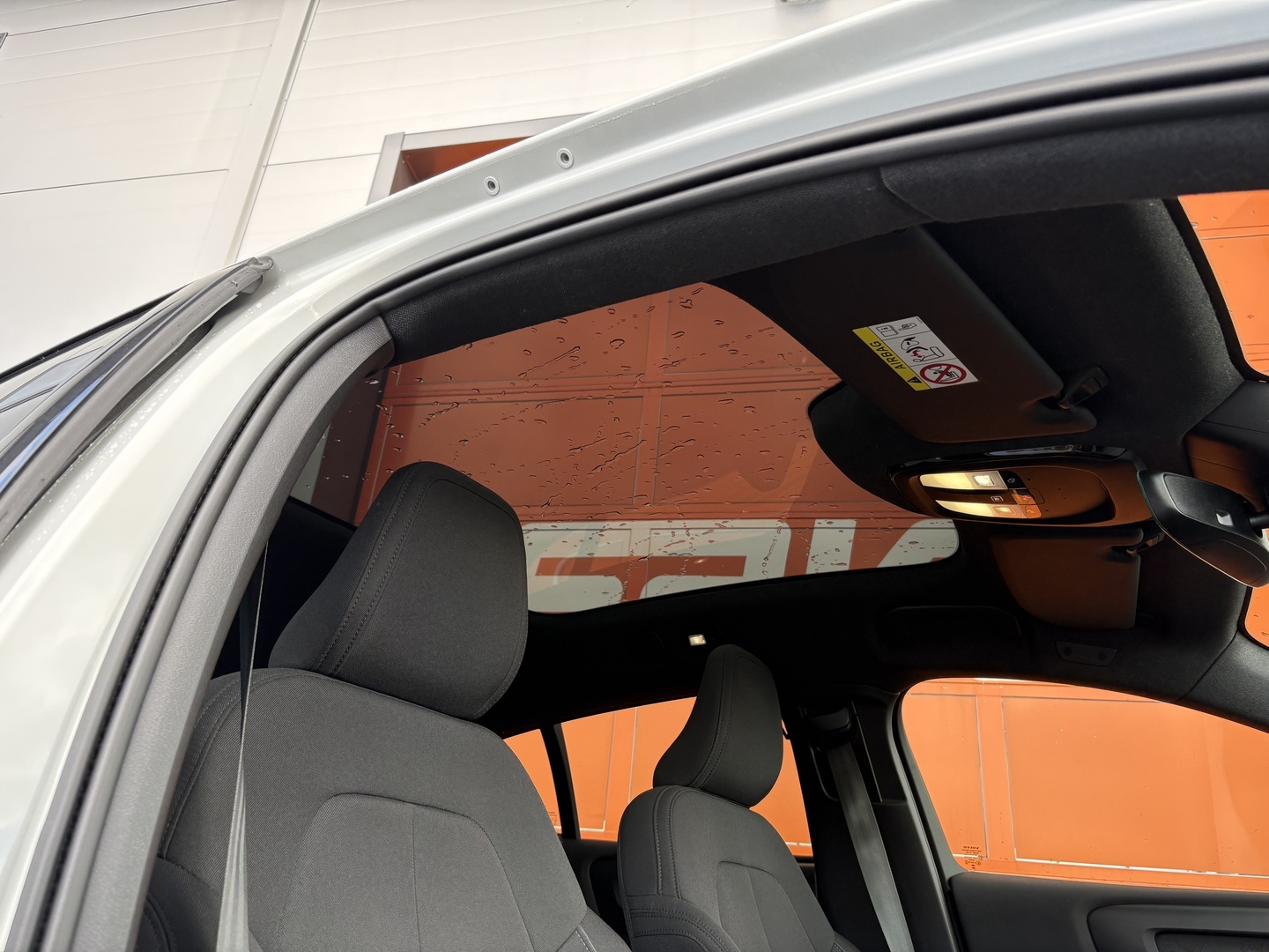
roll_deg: -5.0
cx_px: 634
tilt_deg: +26.1
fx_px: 953
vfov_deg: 53.1
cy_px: 476
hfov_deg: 67.3
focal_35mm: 26
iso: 64
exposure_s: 1/228
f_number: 1.6
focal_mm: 5.96
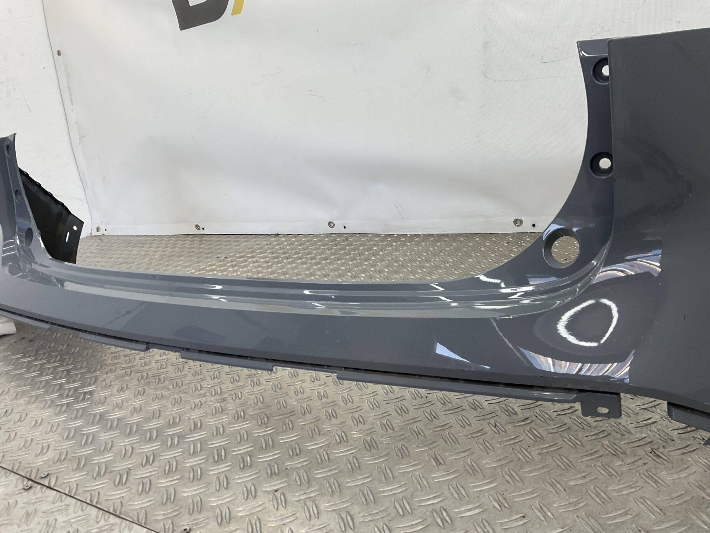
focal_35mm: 29
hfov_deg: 61.7
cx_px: 355
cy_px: 266
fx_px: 595
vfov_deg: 48.2
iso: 16
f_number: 1.8
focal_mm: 3
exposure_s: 1/104
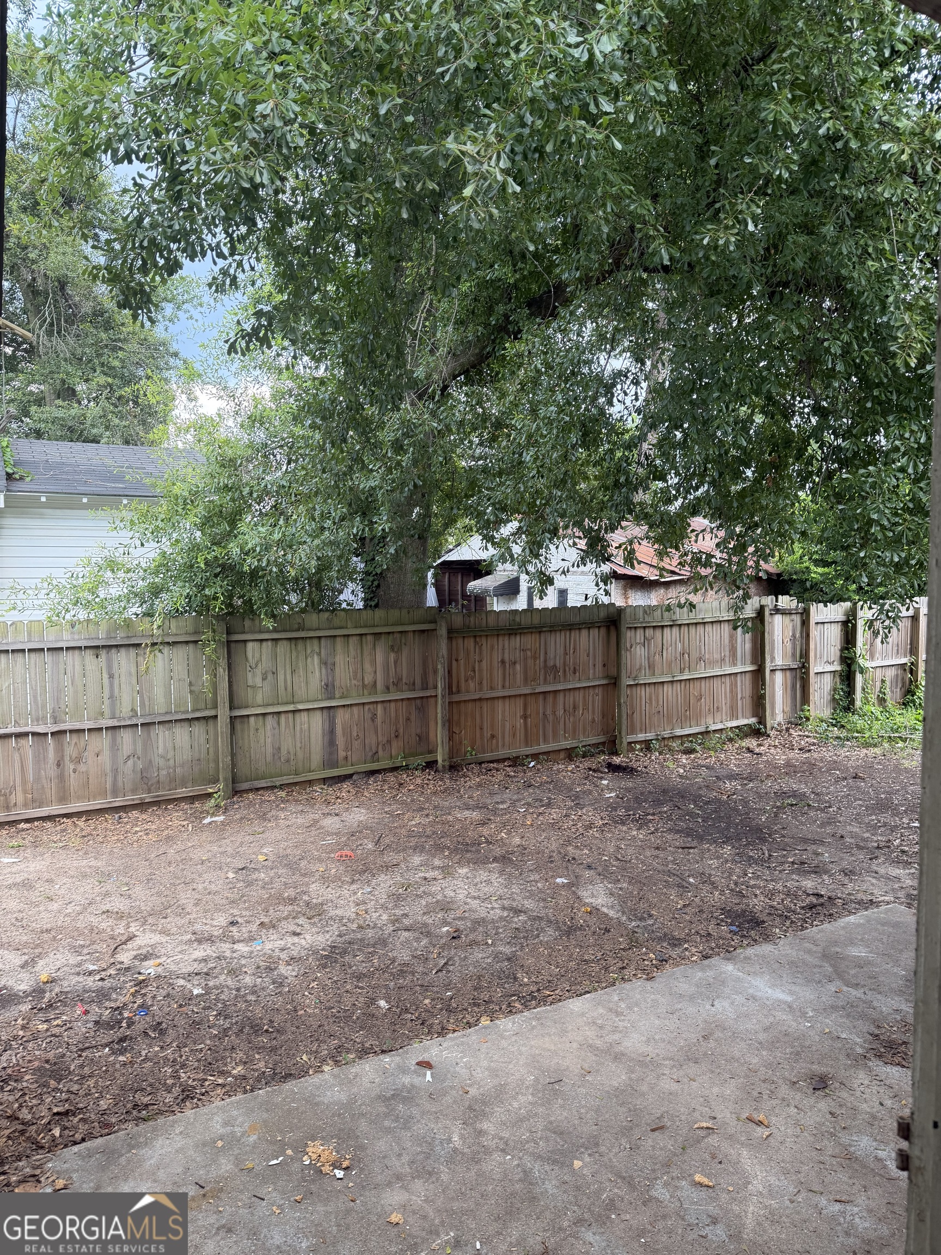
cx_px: 470
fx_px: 870
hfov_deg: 56.8
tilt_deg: -3.3
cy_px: 628
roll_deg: -0.5
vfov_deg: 71.6
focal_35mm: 24
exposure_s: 1/221
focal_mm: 6.76
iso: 64
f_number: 1.78
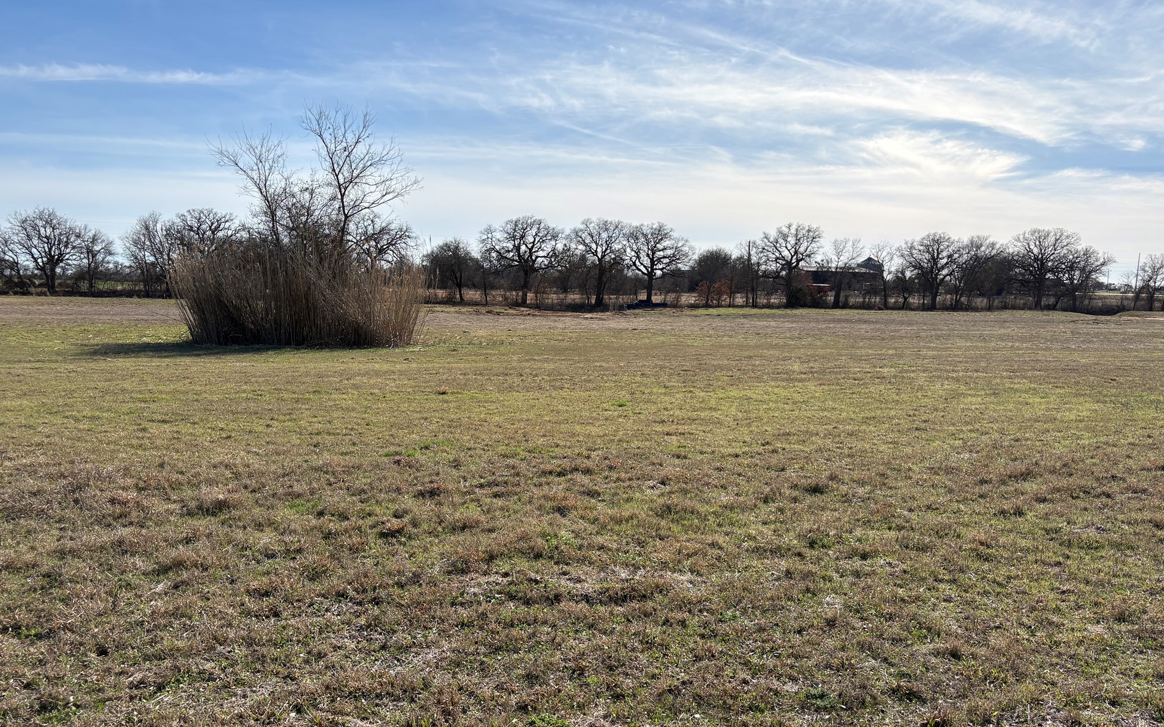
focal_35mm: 29
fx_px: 920
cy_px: 427
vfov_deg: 43.0
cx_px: 574
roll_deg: -1.4
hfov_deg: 64.6
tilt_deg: -7.9
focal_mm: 5.96
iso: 50
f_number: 1.6
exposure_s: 1/6329
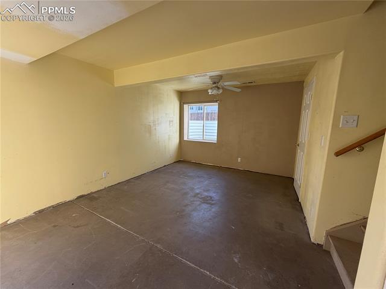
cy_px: 144
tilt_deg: -7.0
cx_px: 193
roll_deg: +0.2
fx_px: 156
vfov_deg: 85.6
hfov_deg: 102.1
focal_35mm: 14
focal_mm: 2.22
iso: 80
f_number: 2.2
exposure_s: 1/121
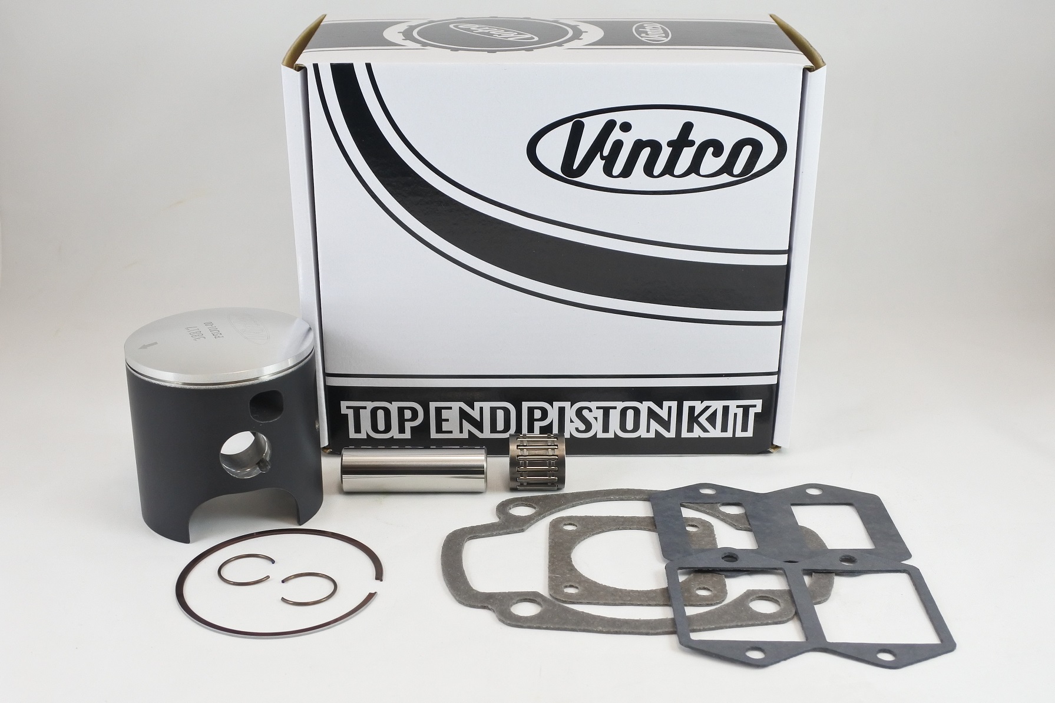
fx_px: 996
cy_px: 352
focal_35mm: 34
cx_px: 528
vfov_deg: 38.9
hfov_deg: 55.8
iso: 400
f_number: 3.8
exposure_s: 1/125
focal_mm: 12.6
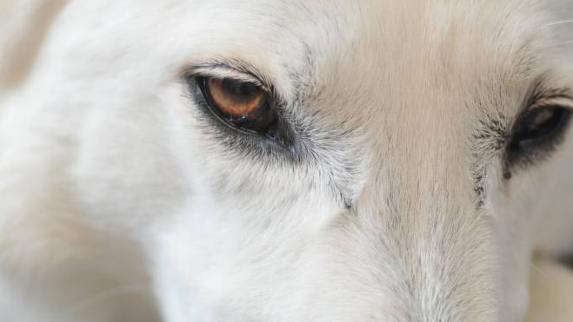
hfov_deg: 11.1
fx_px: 2933
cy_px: 131
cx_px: 369
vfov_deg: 6.3
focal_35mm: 193
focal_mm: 90
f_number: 4
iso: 320
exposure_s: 1/10
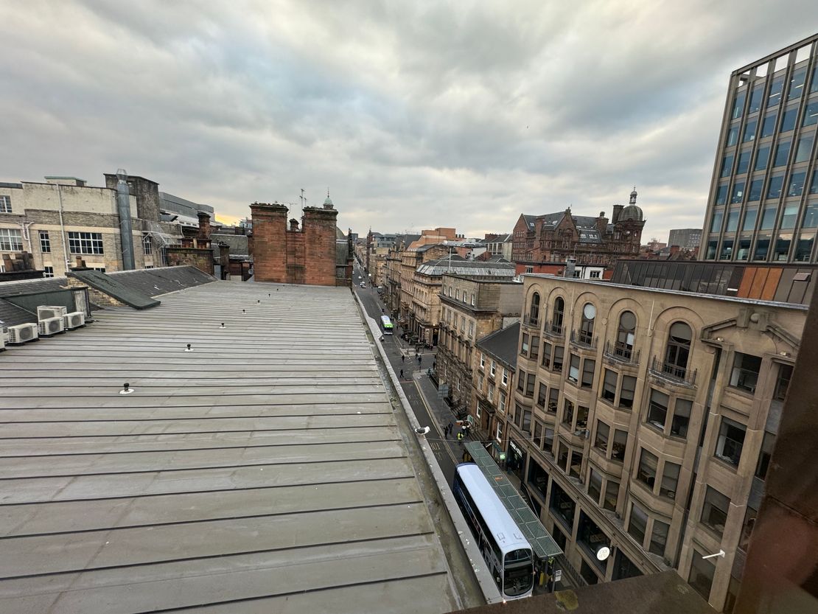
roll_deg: -2.5
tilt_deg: -8.9
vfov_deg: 85.7
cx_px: 409
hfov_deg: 102.1
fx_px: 331
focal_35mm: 14
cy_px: 307
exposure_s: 1/135
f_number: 2.2
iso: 40
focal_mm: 2.22
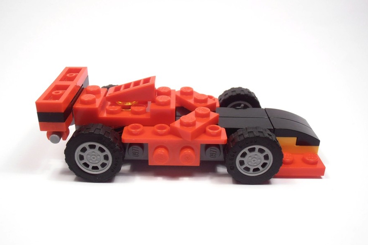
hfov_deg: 49.6
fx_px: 399
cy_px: 119
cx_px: 182
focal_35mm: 39
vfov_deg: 34.2
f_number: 3.9
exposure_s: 1/60
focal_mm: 6.61
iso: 80
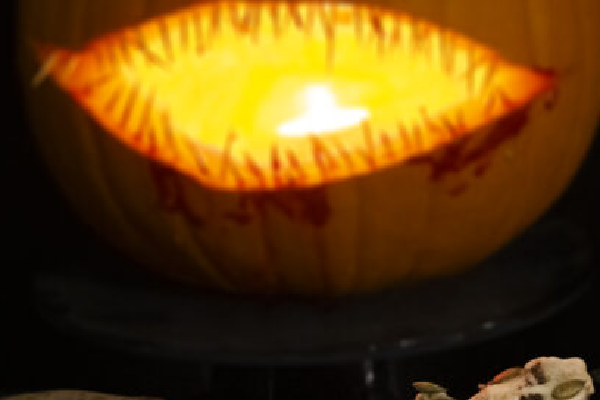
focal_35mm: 173
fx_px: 2883
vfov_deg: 7.9
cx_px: 453
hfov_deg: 11.8
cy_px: 432
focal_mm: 46
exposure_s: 1/6
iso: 1600
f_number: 4.2
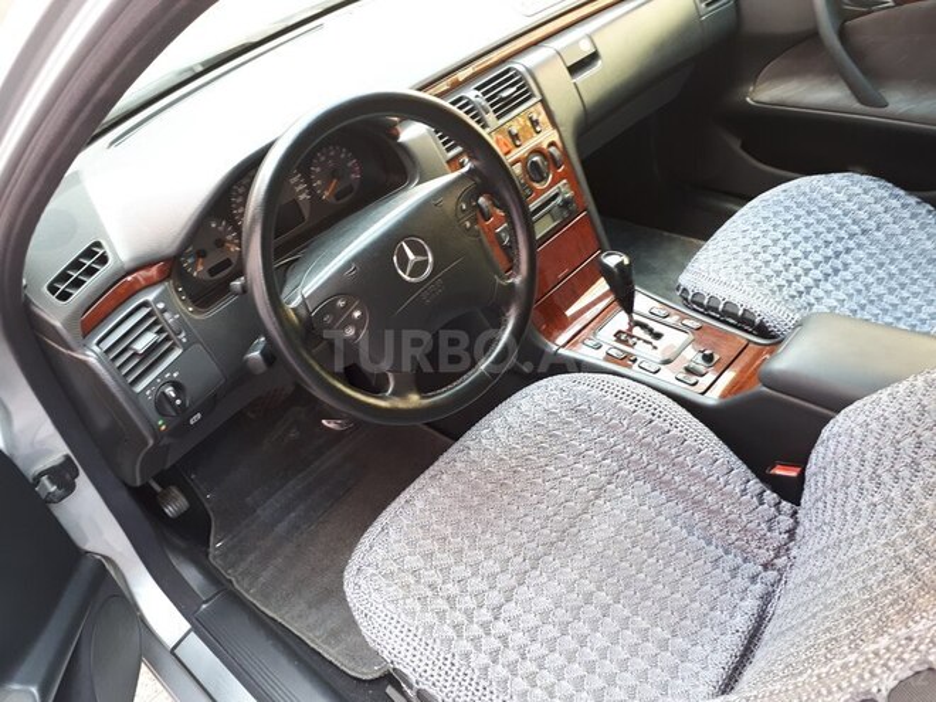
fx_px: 730
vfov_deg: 51.4
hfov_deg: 65.3
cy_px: 351
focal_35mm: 27
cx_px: 468
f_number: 1.9
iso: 80
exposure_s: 1/33
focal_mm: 3.6
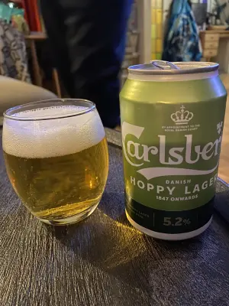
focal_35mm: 26
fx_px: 229
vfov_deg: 67.3
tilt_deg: -22.4
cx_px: 114
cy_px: 153
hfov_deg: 53.1
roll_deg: +3.2
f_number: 1.8
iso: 500
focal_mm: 4.25
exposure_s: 1/8
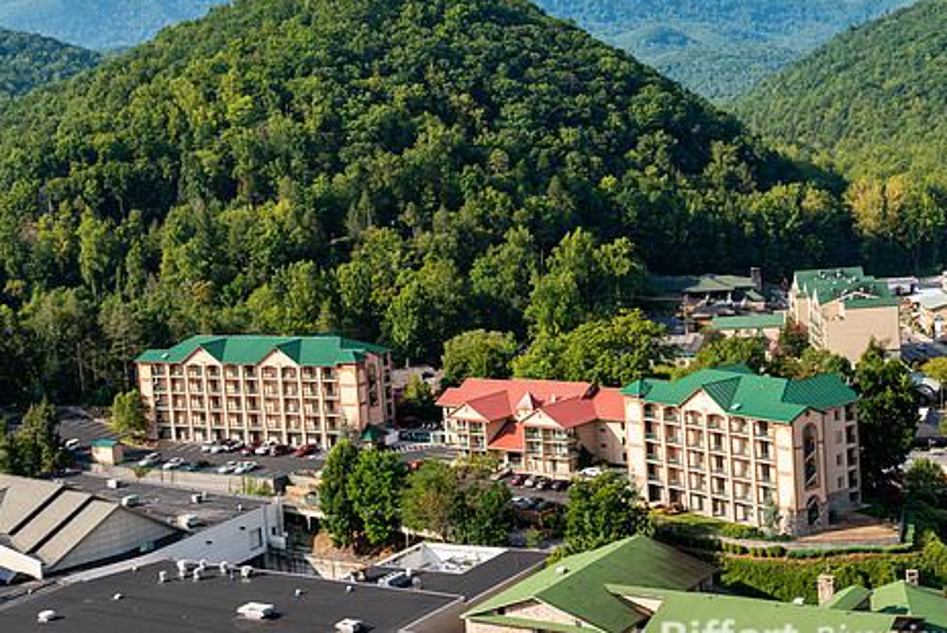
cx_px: 494
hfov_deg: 33.4
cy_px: 279
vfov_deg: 22.6
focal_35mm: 60
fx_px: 1579
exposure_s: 1/160
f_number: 8
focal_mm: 48
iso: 100
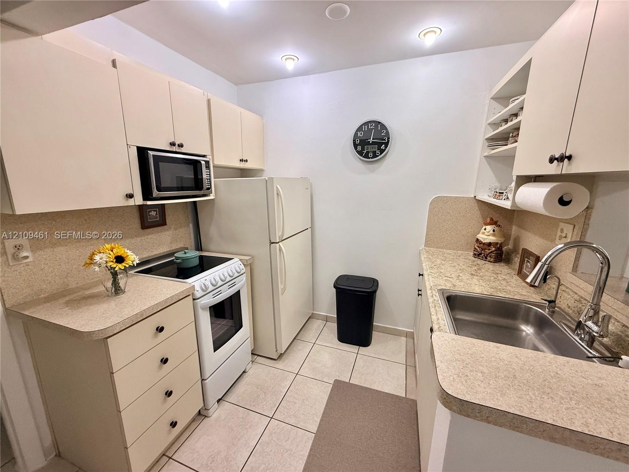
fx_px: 254
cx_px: 314
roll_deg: -0.6
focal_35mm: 14
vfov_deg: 85.7
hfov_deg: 102.1
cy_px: 236
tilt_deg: -12.2
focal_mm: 2.22
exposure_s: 1/120
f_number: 2.2
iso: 200
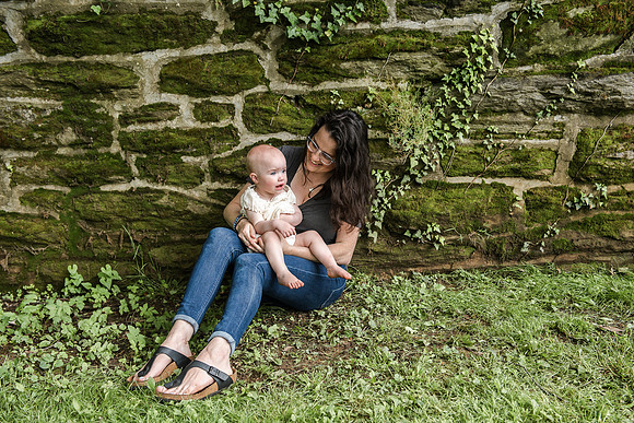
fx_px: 671
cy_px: 219
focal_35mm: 38
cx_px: 332
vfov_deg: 35.0
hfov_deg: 50.6
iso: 640
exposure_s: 1/500
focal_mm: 36
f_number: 4
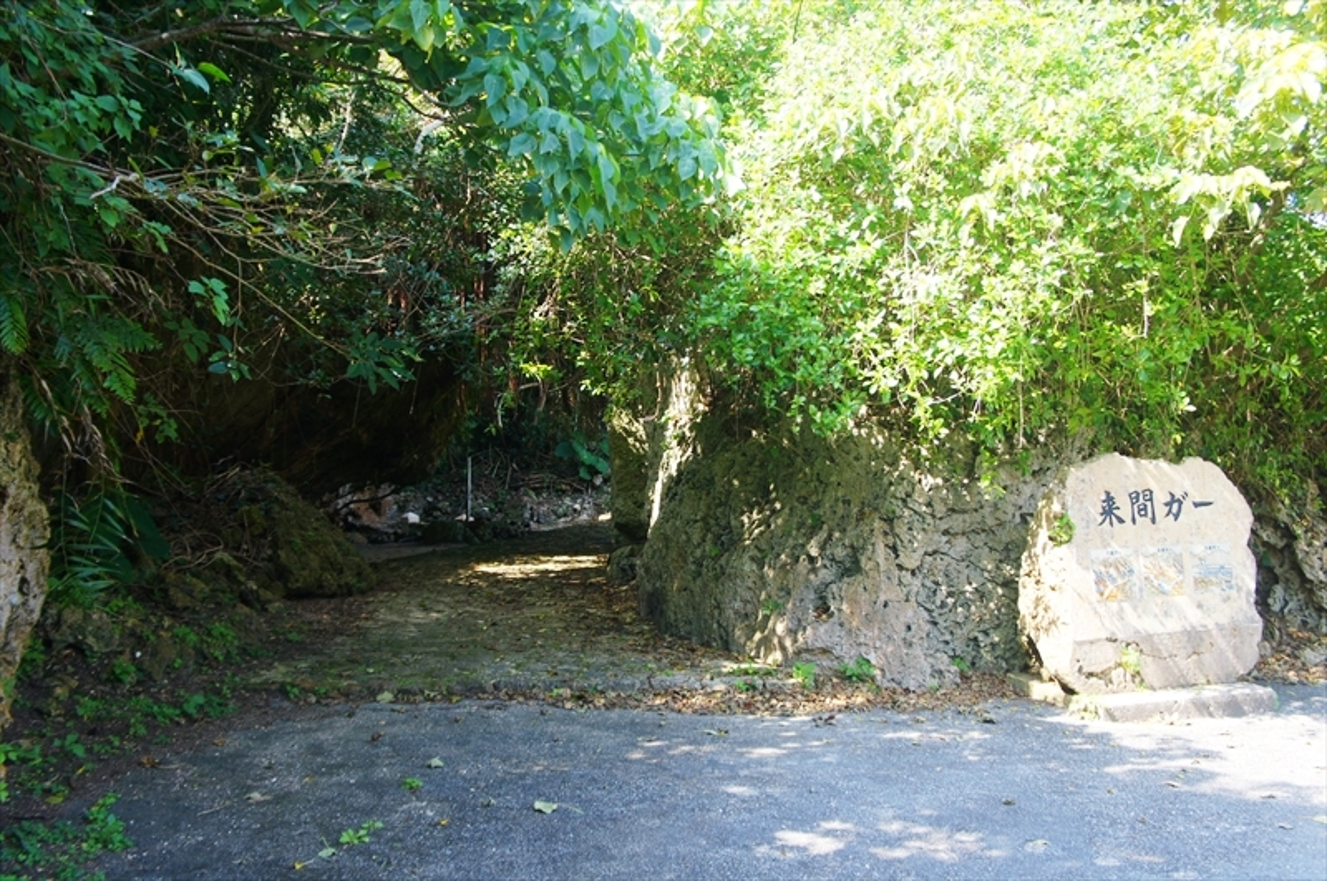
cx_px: 664
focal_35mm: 34
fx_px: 1270
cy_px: 440
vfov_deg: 38.3
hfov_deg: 55.2
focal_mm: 23
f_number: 4
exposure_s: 1/160
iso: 200
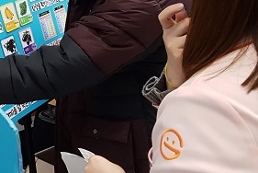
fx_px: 402
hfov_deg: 34.1
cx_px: 38
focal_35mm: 56
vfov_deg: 23.4
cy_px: 7
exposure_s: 1/120
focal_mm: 4.2
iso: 200
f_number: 1.7
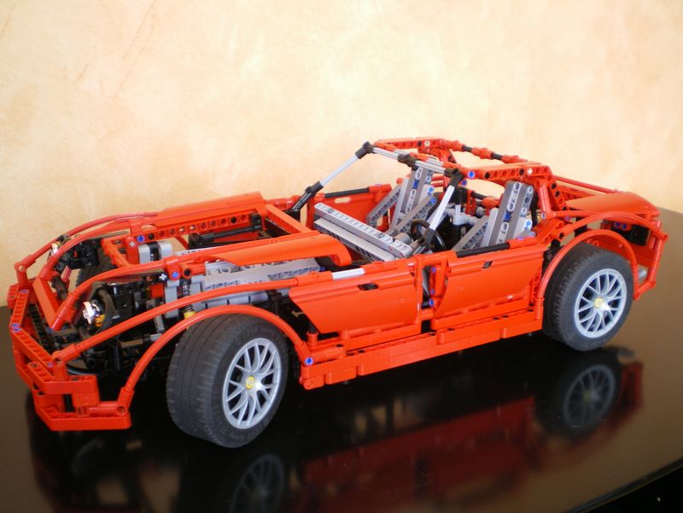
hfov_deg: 49.0
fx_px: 750
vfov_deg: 37.7
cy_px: 256
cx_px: 342
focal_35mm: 38
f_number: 3.1
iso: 100
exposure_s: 1/30
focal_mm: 6.3
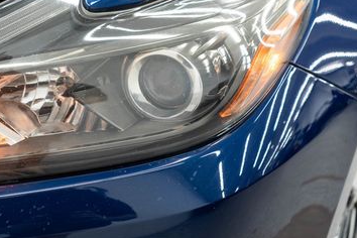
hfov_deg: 25.8
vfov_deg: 17.8
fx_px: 754
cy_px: 61
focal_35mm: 76
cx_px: 37
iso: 500
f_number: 3.2
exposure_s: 1/60
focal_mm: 28
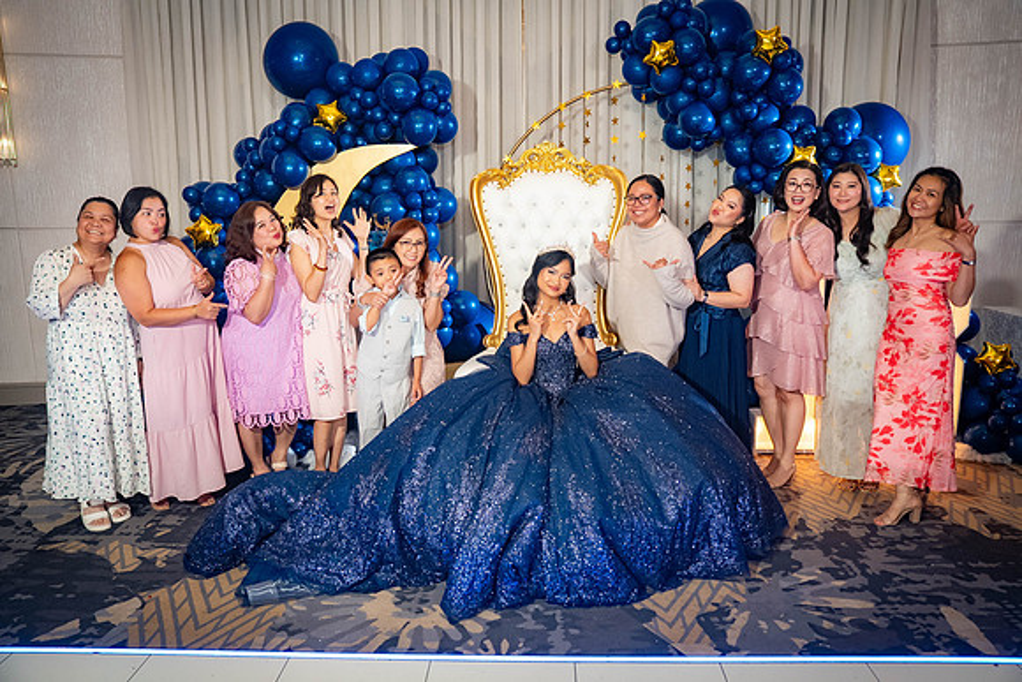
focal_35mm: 27
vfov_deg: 48.0
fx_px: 767
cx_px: 511
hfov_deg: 67.4
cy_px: 341
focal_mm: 27
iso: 1250
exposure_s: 1/160
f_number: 3.5
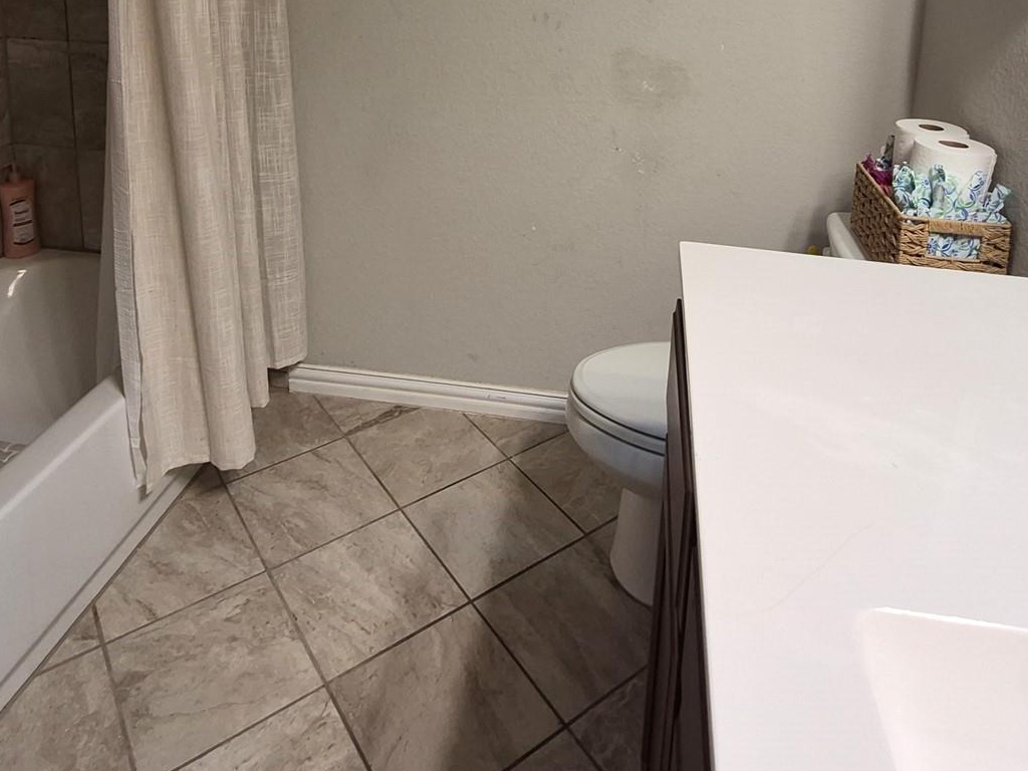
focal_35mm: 26
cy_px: 59
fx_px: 772
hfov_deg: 67.3
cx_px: 523
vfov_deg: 47.1
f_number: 2.2
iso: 160
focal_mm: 1.74
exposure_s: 1/60
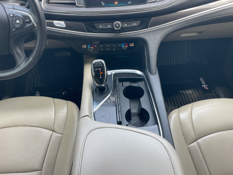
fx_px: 175
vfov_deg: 53.1
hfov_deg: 67.3
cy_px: 88
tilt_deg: -47.0
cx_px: 116
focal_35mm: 26
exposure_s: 1/121
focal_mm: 4.2
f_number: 1.6
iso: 64
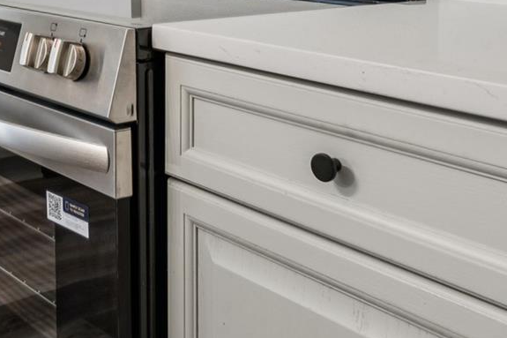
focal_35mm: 60
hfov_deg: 30.6
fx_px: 843
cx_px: -22
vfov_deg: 20.8
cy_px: -94
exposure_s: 1/1.67
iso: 100
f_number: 13
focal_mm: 16.8
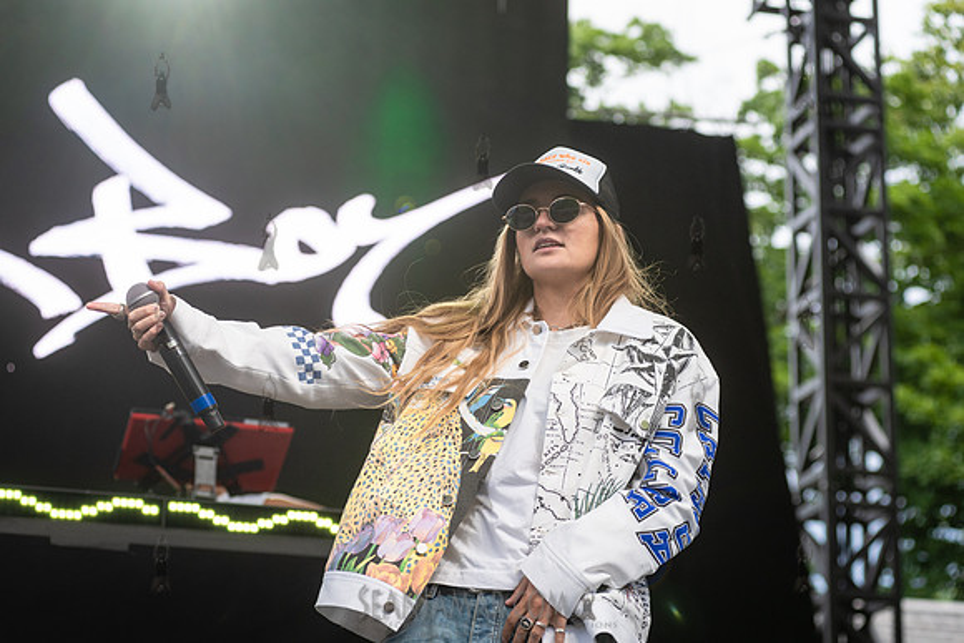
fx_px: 2143
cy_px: 322
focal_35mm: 80
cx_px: 482
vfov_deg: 17.1
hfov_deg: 25.4
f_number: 3.5
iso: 640
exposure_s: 1/640
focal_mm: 80
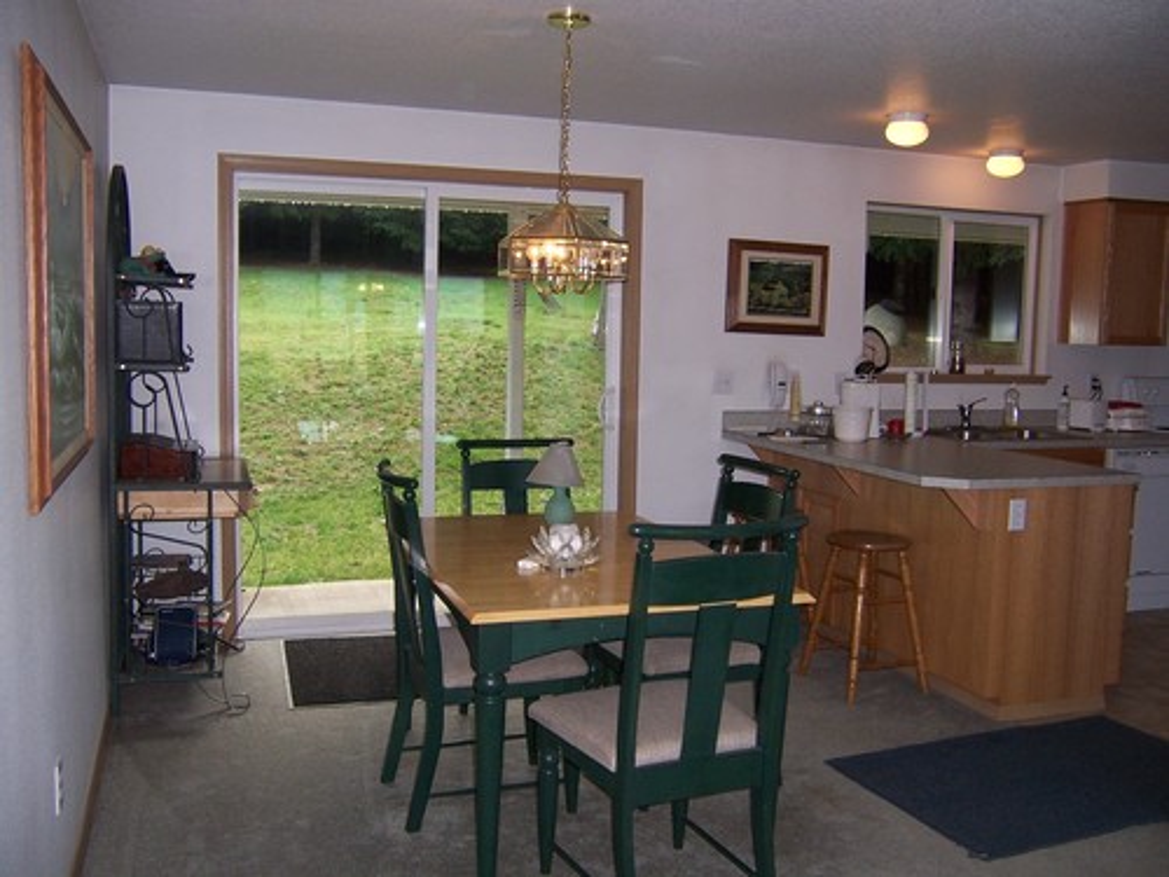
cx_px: 584
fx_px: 1114
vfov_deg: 42.9
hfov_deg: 55.4
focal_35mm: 33
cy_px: 438
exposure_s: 1/60
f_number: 2.8
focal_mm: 5.5
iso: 80
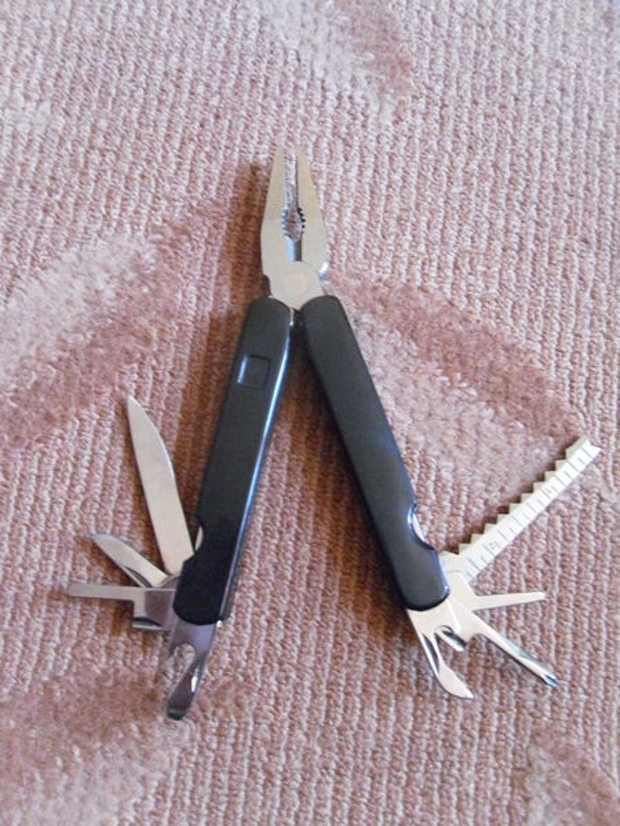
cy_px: 413
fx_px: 836
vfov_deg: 52.6
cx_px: 310
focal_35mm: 35
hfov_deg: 40.7
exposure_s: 1/9
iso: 800
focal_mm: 6.3
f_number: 3.5
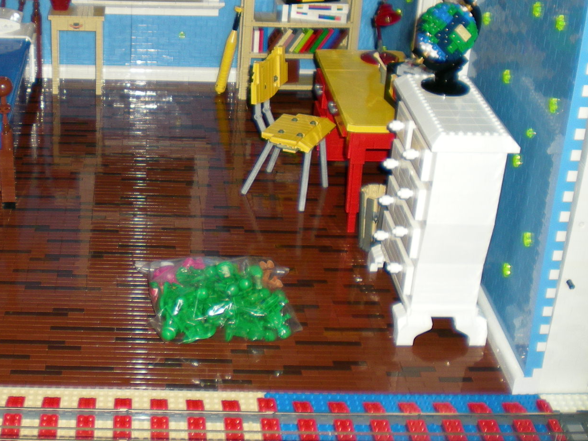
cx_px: 131
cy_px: 140
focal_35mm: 63
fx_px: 1070
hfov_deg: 30.1
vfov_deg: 23.2
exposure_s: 1/60
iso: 61
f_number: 3.1
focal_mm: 6.3
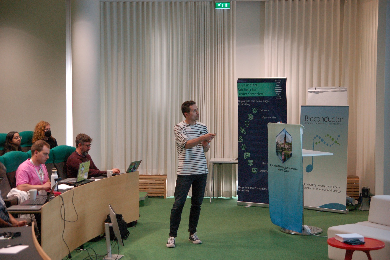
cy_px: 130
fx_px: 682
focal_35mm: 63
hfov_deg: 31.9
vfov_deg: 21.5
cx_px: 195
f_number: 4
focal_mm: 42
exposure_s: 1/125
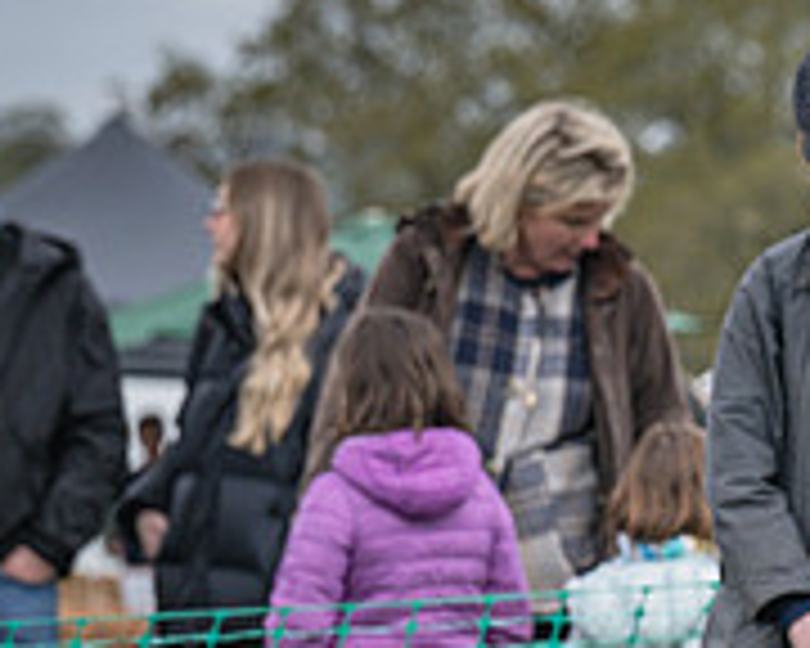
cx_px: 1019
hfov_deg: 5.4
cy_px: 873
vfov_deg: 4.3
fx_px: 8534
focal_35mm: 356
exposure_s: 1/2000
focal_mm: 101
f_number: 4
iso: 400
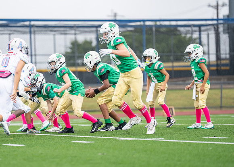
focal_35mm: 257
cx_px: 85
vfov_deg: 5.6
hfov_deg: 7.8
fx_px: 1707
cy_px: 93
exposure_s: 1/1000
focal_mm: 200
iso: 500
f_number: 2.8
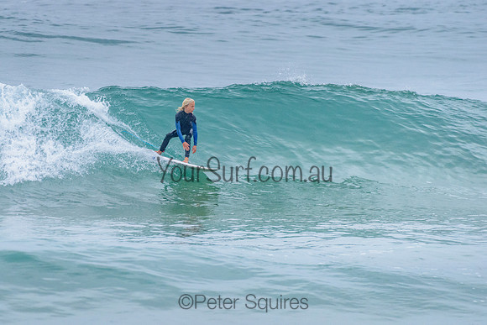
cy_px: 141
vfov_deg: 2.2
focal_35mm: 613
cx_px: 191
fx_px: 8292
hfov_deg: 3.4
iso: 2200
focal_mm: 500
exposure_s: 1/2000
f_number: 5.6
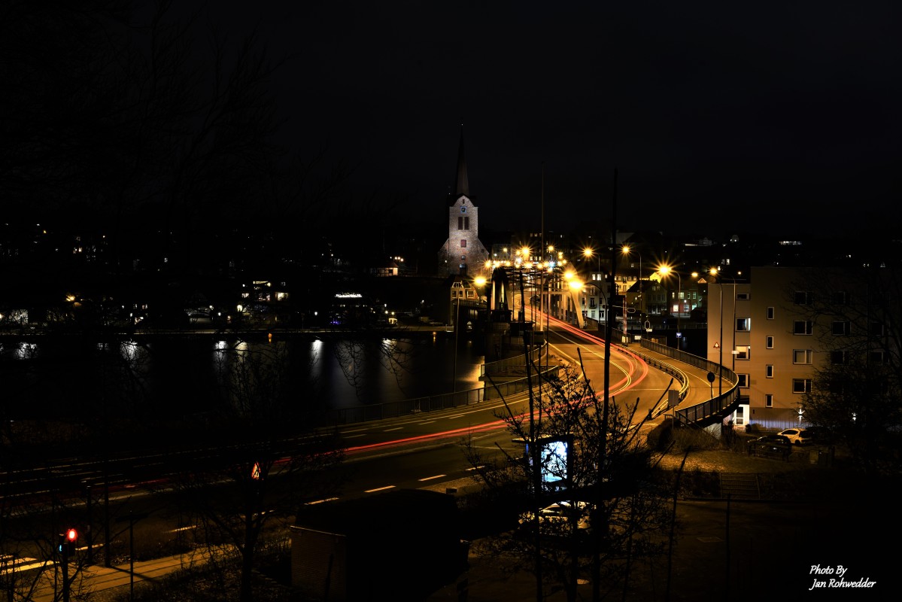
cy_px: 301
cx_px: 451
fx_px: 1253
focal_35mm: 50
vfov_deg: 27.0
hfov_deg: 39.6
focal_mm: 50
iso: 100
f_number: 13
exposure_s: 20
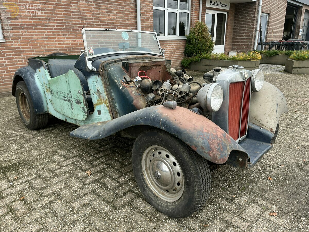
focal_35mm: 26
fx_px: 232
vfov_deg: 53.1
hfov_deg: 67.3
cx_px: 154
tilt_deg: -17.6
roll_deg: +0.7
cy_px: 116
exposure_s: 1/335
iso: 50
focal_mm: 5.1
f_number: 1.6
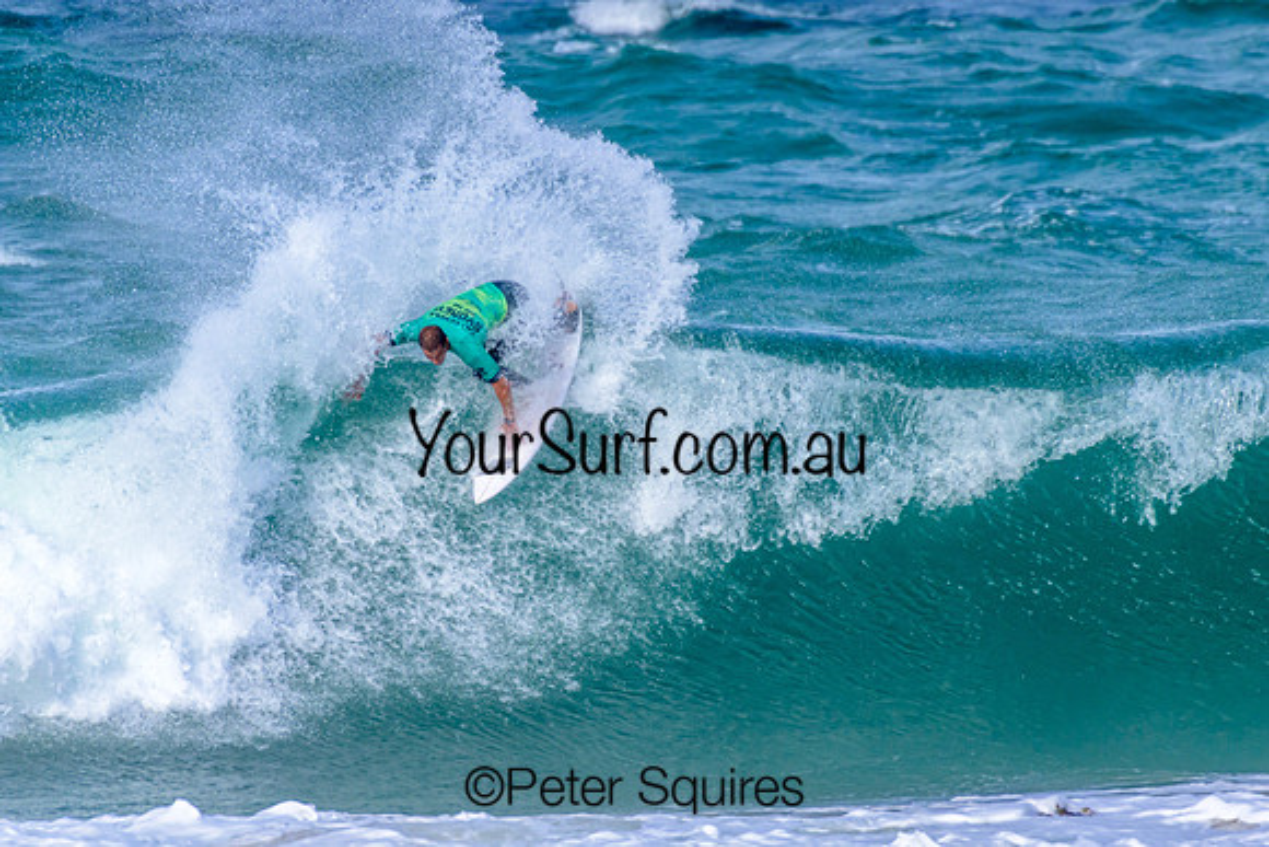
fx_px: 31731
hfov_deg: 2.3
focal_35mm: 900
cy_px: 424
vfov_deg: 1.5
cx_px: 634
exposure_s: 1/2500
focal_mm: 900
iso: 1400
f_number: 11
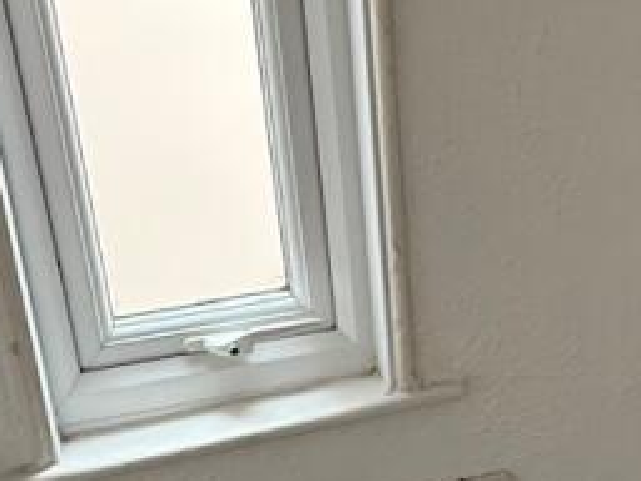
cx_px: 361
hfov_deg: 34.3
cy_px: 376
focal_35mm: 56
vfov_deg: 25.7
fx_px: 1037
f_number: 2.2
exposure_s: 1/50
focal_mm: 2.22
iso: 250
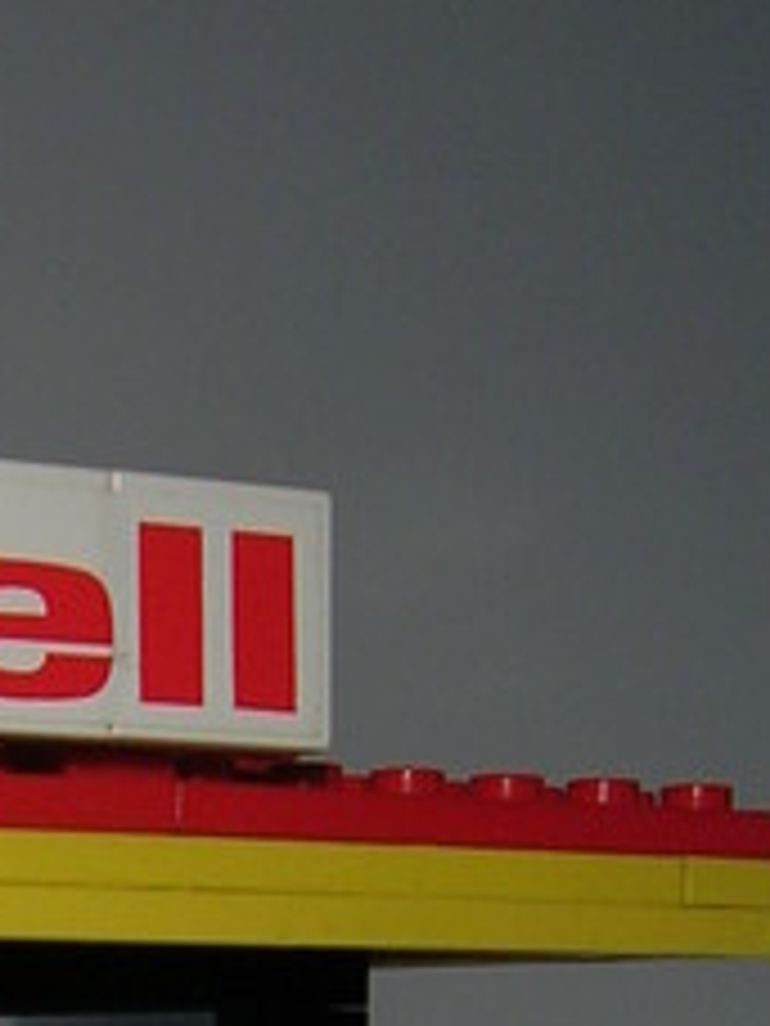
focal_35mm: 134
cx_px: -173
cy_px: 1562
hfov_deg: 10.9
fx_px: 3974
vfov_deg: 13.8
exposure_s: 1/54.6
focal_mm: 5.7
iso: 50
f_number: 2.9
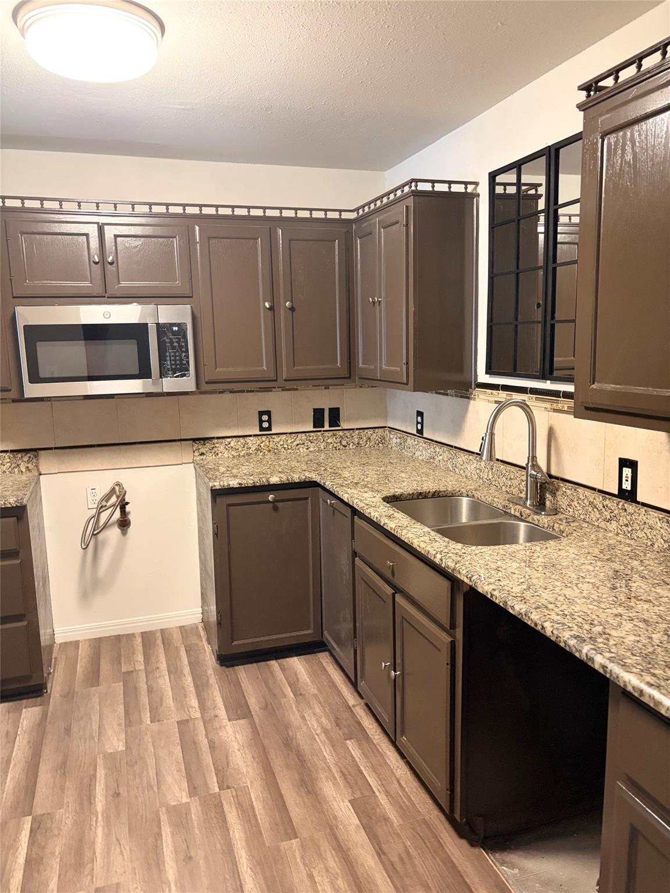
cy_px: 446
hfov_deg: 53.1
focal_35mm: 26
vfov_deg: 67.3
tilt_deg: -6.5
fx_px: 671
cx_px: 335
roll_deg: +2.6
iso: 500
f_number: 1.6
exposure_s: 1/60
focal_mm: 5.96
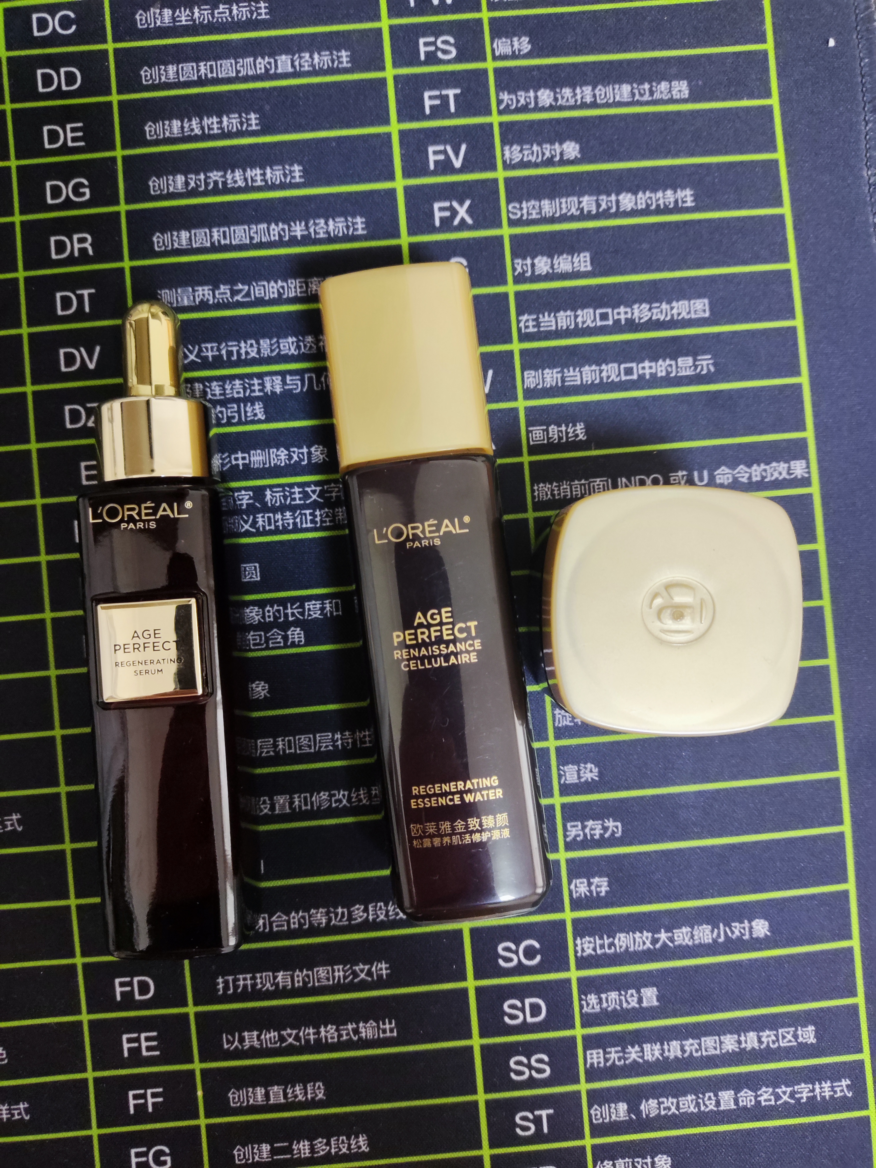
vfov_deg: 67.3
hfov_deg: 53.1
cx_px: 438
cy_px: 584
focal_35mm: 26
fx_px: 877
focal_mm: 4.74
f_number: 1.79
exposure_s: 1/33
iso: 530
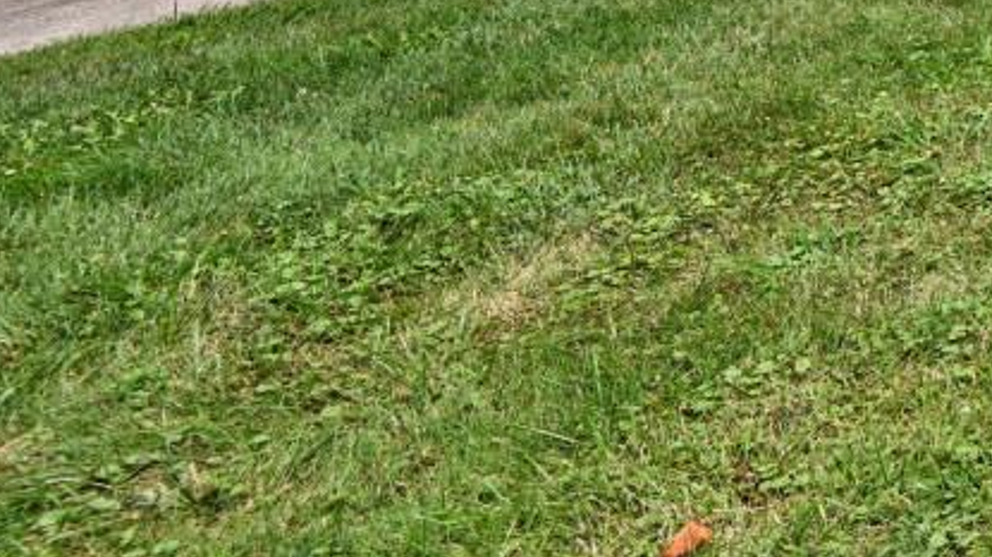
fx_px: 1393
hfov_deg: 23.1
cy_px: -426
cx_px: 1740
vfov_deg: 18.2
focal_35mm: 53
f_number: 7.1
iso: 100
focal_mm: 14
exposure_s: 1/400
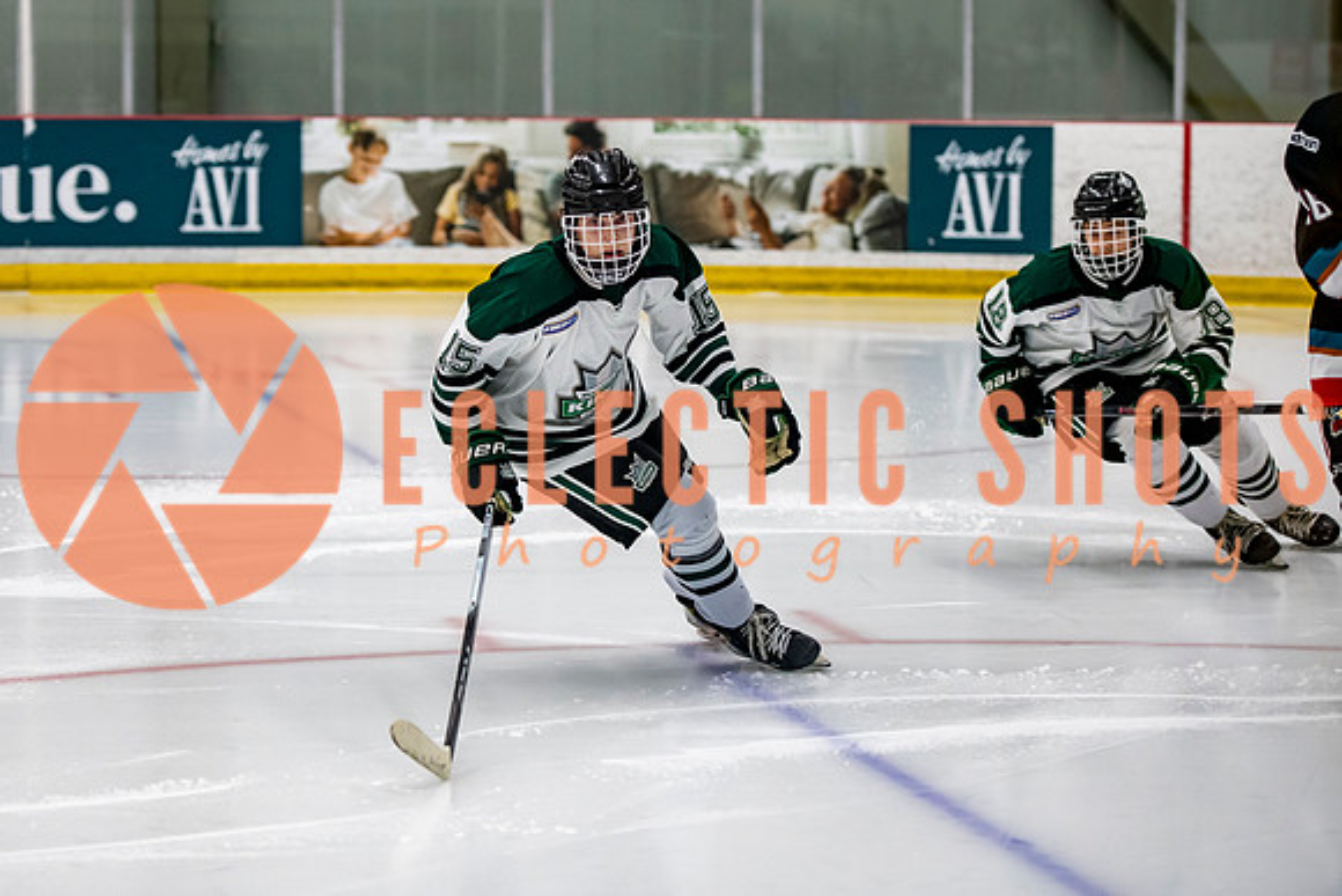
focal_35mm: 126
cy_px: 376
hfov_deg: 16.3
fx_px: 4682
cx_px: 486
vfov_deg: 10.9
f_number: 3.2
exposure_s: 1/640
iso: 2000
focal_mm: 98
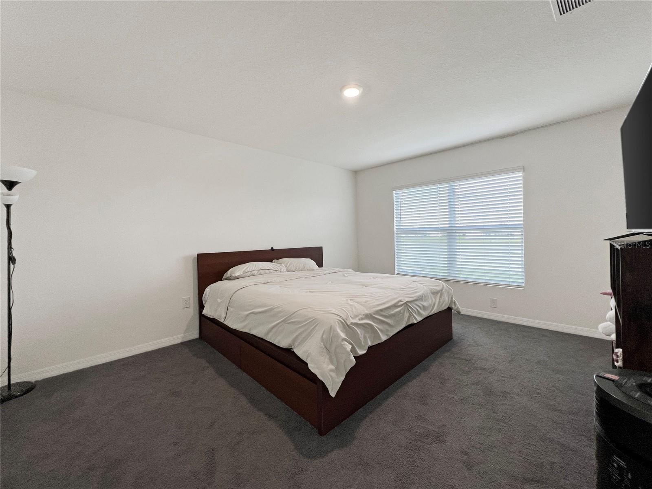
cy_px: 244
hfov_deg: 106.2
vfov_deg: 89.9
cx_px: 326
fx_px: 245
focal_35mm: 13
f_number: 1.8
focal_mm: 1.57
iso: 100
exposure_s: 1/120
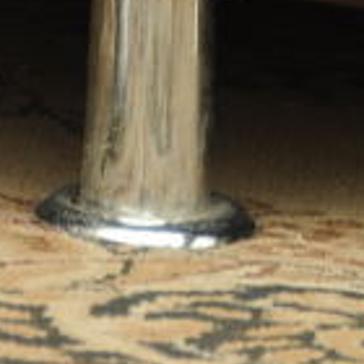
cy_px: -1308
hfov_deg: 1.8
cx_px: 618
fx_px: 11516
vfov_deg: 1.8
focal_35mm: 968
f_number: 5.6
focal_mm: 100
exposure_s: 1/125
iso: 400
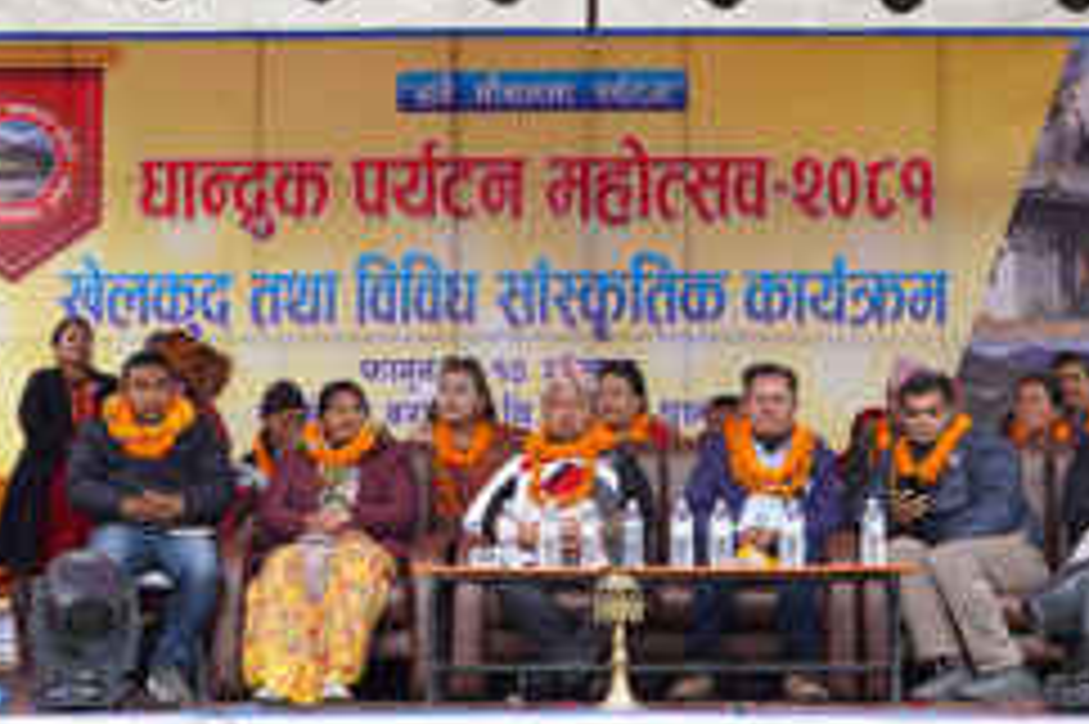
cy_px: 407
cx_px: 549
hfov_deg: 21.9
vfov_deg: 14.7
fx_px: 2811
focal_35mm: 93
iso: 320
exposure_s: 1/125
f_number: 3.2
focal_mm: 30
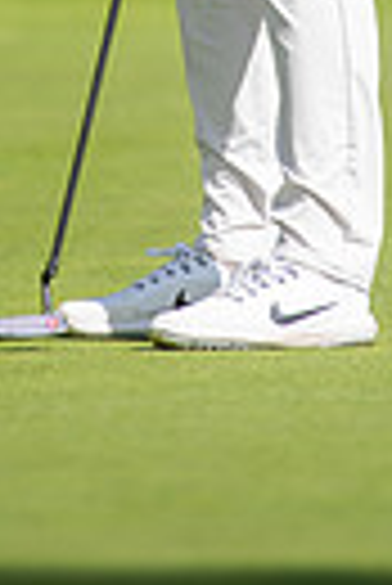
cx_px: 203
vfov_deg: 2.0
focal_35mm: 1039
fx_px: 16924
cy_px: -418
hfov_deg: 1.3
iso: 640
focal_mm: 300
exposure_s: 1/3200
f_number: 5.6
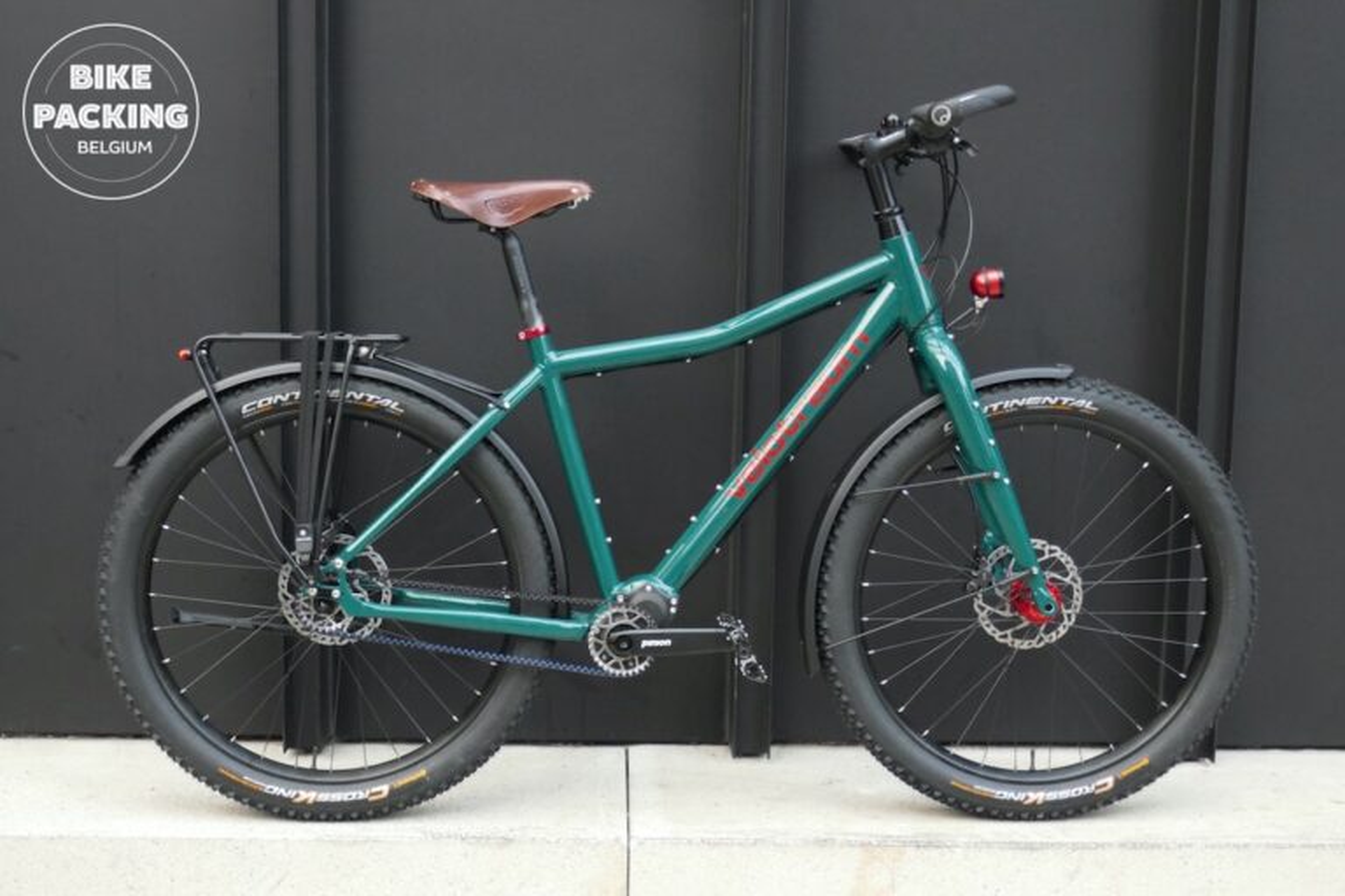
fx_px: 1793
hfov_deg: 41.1
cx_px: 672
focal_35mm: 48
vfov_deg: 28.1
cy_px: 448
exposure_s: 1/50
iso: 1600
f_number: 4
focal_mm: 17.3
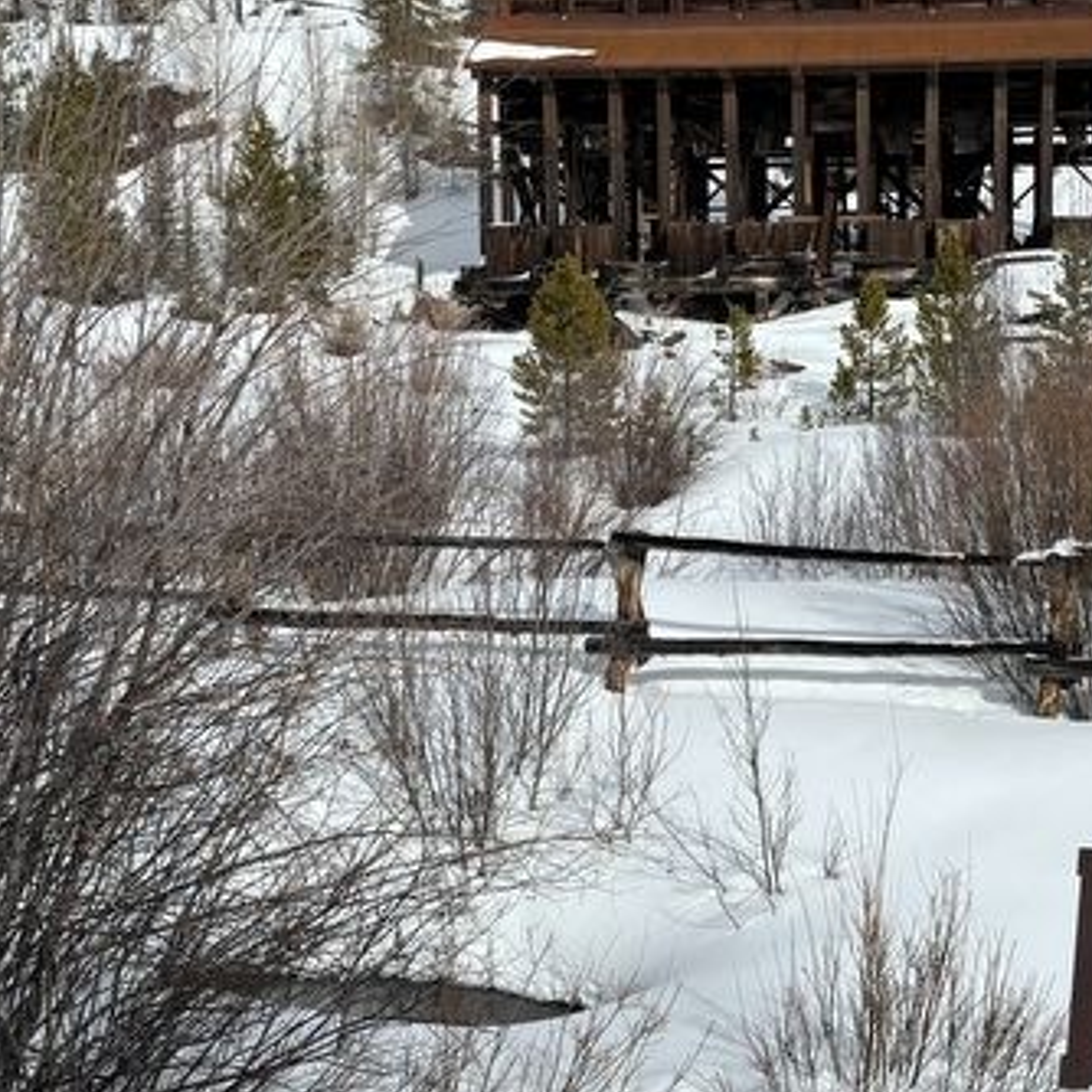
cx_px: 827
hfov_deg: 30.5
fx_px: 1963
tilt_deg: -2.3
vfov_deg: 30.8
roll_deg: +1.0
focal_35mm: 55
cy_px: 347
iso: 50
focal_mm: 5.96
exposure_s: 1/7194
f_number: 1.6
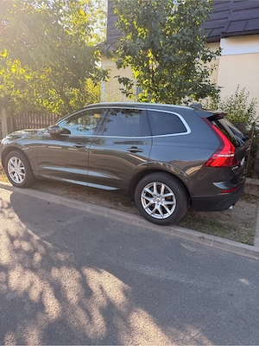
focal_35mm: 24
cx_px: 130
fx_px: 239
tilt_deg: -13.3
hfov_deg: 56.8
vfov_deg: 71.6
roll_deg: -1.9
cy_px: 173
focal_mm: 6.76
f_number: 1.78
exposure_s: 1/584
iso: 100
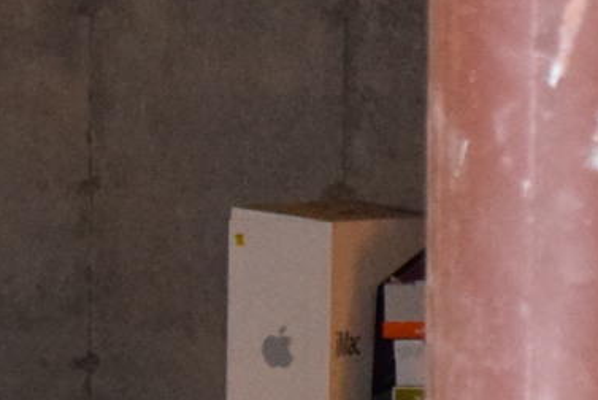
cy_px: 324
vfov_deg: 4.6
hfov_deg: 6.8
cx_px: 820
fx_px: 4953
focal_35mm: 298
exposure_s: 1/60
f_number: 4
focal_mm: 25
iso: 3200
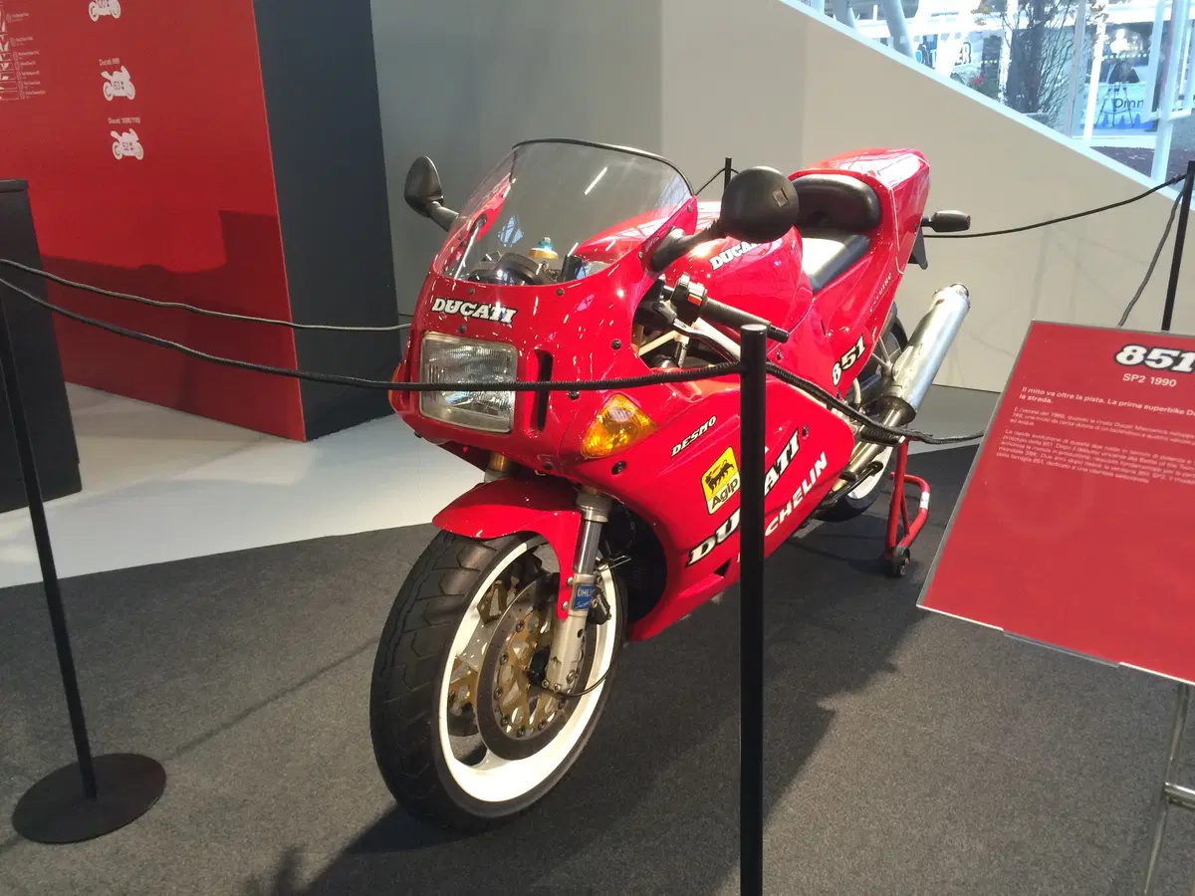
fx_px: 1001
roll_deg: +2.4
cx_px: 598
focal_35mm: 29
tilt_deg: -19.5
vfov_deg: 48.2
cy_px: 448
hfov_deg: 61.7
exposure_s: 1/30
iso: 100
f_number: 2.2
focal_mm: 4.15
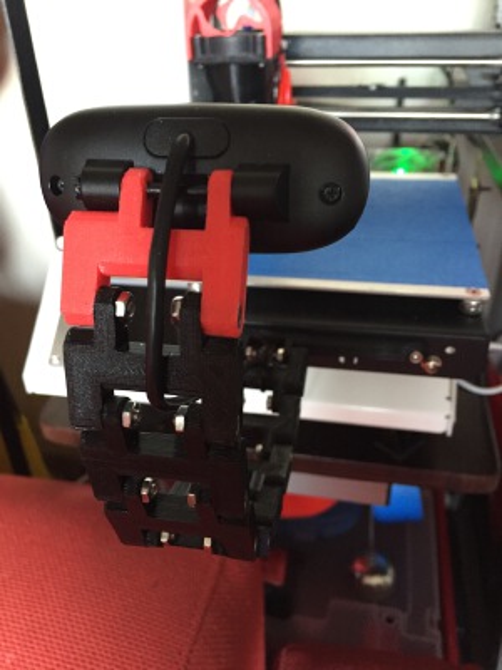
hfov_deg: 48.2
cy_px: 335
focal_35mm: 29
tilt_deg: -31.5
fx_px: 561
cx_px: 251
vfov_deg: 61.7
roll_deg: +3.6
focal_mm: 4.15
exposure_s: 1/33
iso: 250
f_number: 2.2
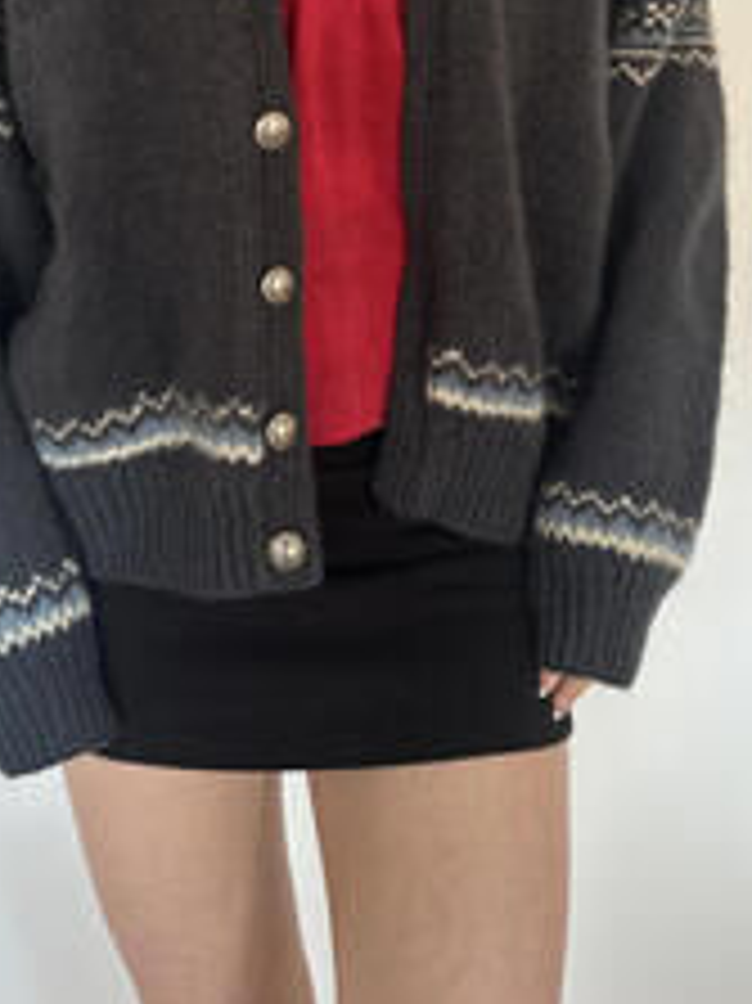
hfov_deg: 35.0
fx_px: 1189
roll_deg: -0.3
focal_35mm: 41
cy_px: 221
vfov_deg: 43.9
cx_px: 320
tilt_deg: -9.3
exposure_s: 1/60
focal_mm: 6.86
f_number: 1.78
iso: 160
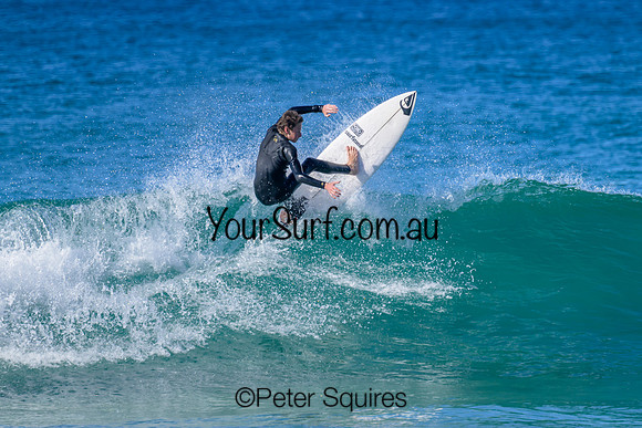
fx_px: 13737
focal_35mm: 770
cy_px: 217
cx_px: 399
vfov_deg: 1.8
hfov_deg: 2.7
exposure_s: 1/1000
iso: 320
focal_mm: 560
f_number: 8
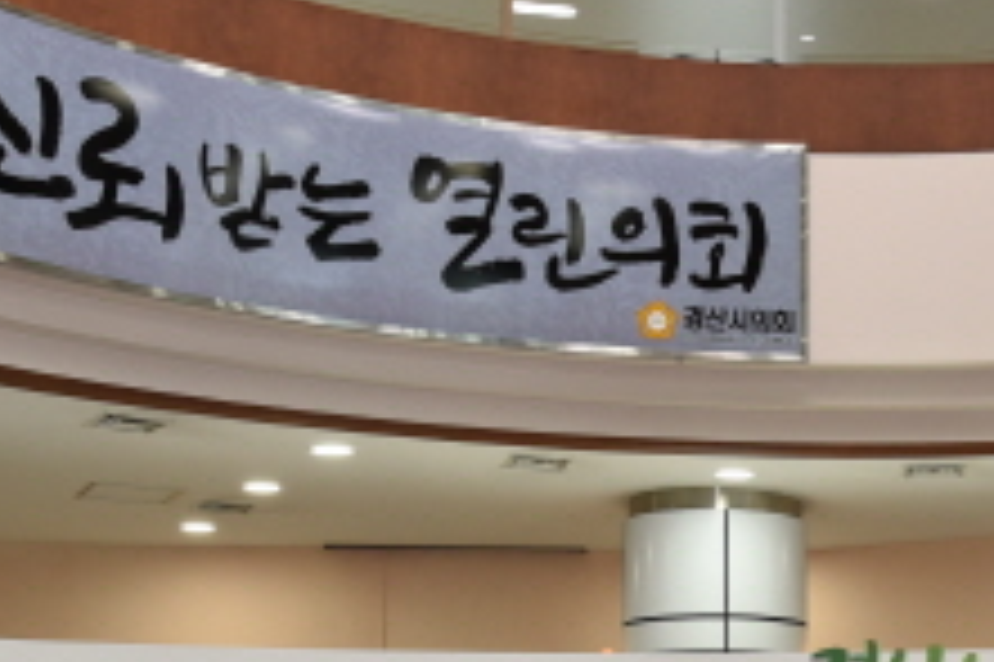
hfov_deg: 25.6
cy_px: 770
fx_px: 2097
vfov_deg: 17.2
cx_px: 954
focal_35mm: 76
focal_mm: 24
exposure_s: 1/125
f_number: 5.6
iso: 800
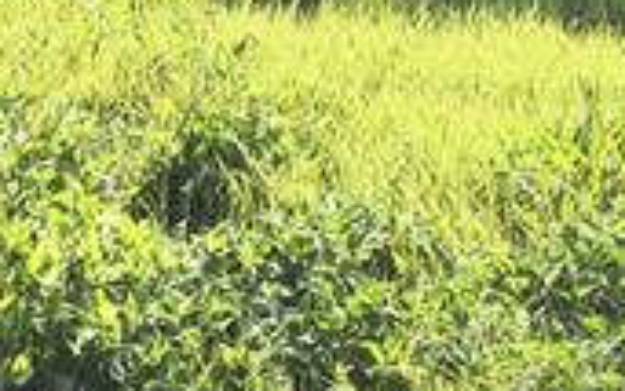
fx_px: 3902
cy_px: -314
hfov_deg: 9.2
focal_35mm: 229
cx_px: 378
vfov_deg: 5.6
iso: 800
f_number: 9
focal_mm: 18
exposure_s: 1/320
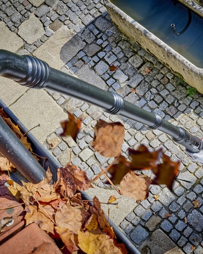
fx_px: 376
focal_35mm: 50
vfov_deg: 37.4
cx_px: 115
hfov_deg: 30.2
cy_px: 127
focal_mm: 35
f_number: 14
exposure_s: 1/160
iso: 500
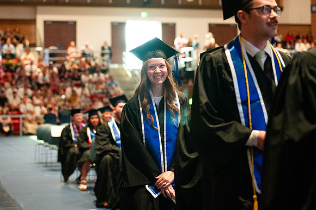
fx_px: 813
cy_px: 76
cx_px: 158
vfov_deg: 14.7
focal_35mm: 93
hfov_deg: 22.0
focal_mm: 70
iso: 2500
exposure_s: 1/125
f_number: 2.8
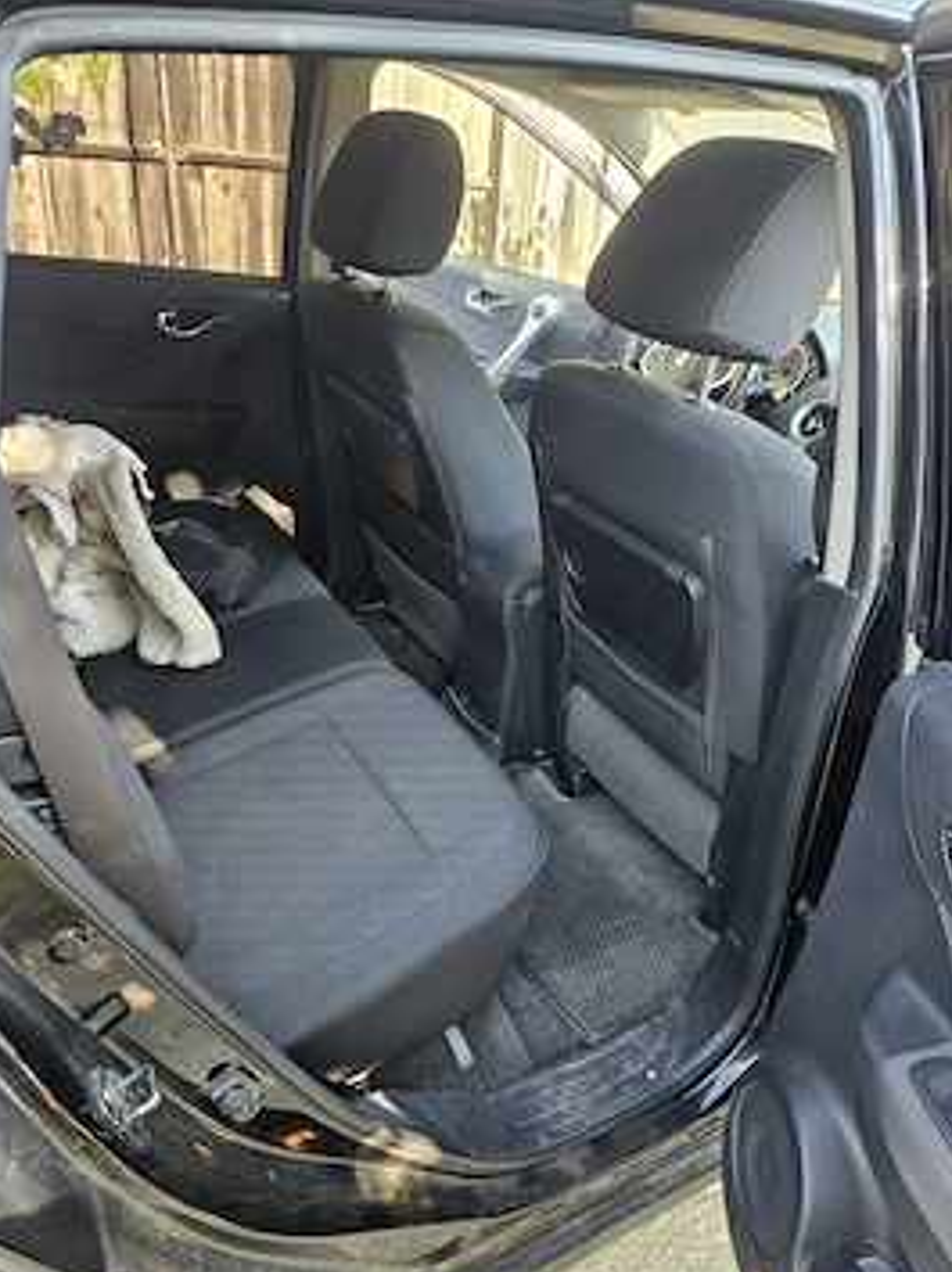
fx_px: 955
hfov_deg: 52.9
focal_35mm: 26
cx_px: 521
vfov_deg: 67.1
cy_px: 715
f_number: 1.8
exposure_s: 1/100
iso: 125
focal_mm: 5.4
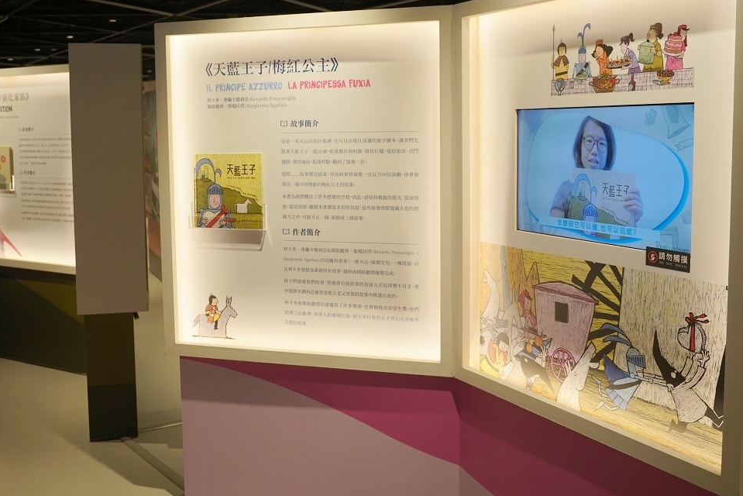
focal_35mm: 40
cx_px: 331
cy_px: 198
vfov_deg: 33.3
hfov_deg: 48.4
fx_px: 826
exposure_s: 1/160
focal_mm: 32
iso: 400
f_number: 4
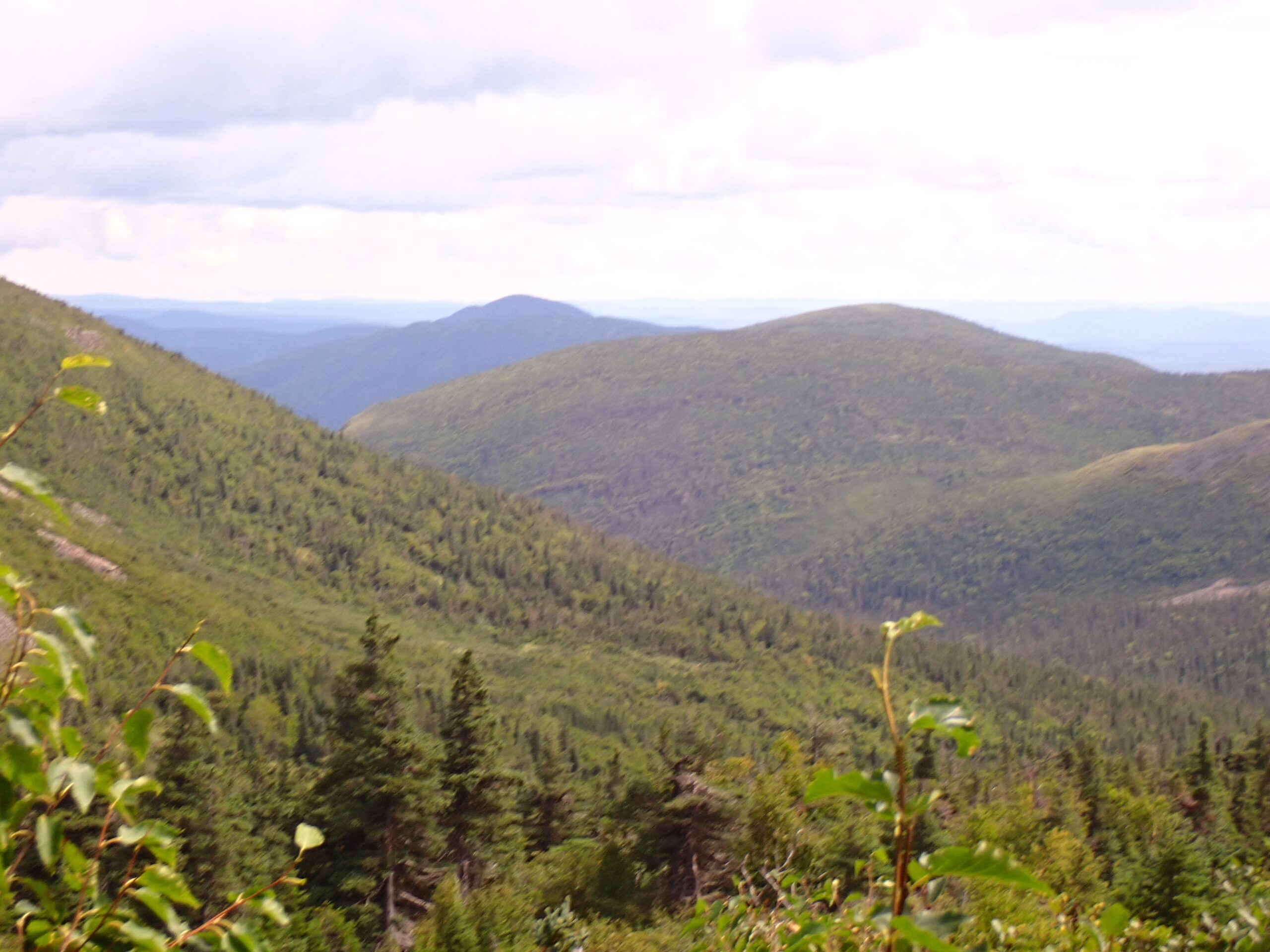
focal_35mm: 77
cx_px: 635
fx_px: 2825
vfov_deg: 19.1
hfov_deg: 25.3
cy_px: 476
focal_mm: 13.65
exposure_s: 1/80
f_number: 16
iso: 250
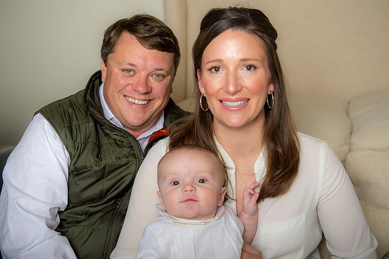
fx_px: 562
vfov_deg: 26.0
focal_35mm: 52
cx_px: 194
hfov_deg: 38.2
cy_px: 130
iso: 200
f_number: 4.5
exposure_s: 1/200
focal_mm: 52
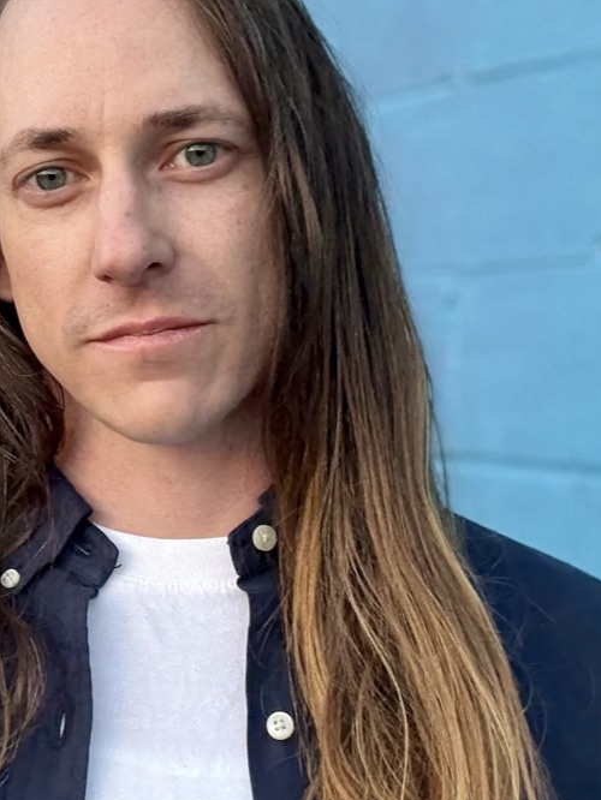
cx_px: 154
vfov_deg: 35.4
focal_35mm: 54
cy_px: 489
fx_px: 1249
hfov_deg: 26.7
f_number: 1.9
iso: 80
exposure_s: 1/121
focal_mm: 2.69
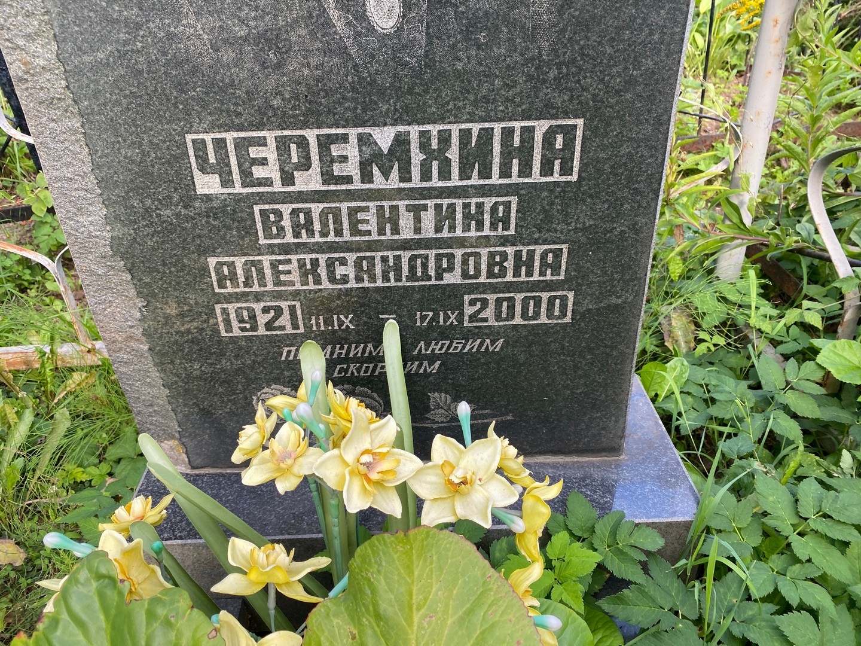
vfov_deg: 53.1
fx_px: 647
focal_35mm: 26
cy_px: 323
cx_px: 430
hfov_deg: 67.3
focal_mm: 4.25
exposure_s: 1/181
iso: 32
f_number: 1.8
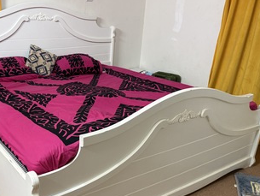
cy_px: 128
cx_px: 75
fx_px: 271
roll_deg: -0.1
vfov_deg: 39.3
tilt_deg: -21.5
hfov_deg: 49.9
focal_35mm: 36
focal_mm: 6.76
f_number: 1.78
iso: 320
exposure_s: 1/60
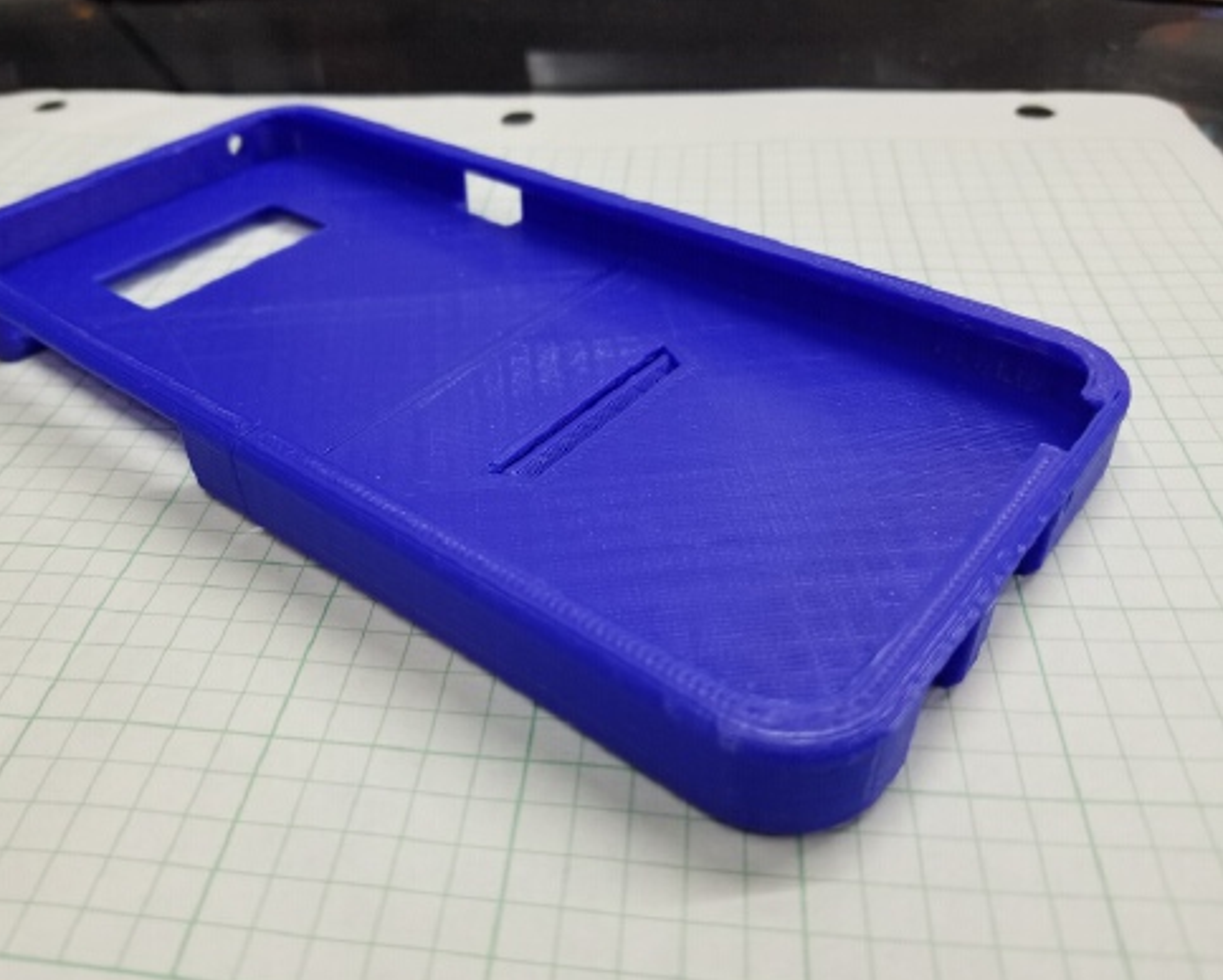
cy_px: 484
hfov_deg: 62.1
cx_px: 553
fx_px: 1014
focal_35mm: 28
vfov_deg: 51.6
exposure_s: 1/60
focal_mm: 4.25
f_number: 1.7
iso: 160
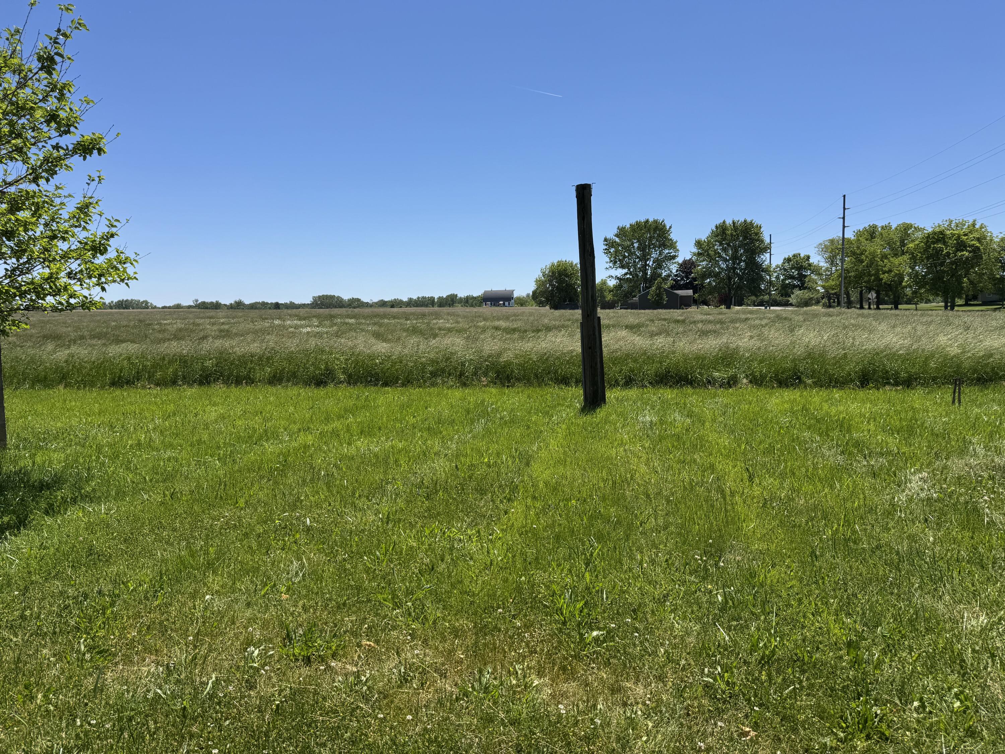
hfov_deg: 71.6
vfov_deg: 56.8
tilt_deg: -6.7
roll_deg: +0.8
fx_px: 697
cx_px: 502
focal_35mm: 24
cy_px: 377
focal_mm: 6.76
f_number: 1.78
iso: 80
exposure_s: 1/4950
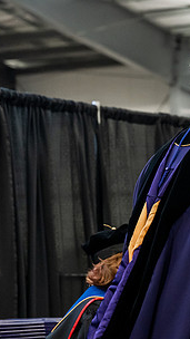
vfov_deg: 12.5
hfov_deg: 6.9
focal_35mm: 172
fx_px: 1541
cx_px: 314
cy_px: 198
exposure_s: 1/200
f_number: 4.5
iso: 4000
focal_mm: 86
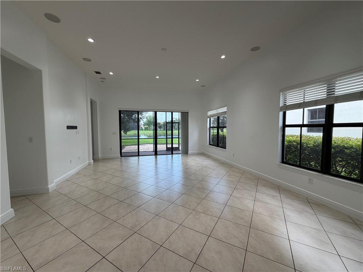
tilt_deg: -3.8
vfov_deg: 85.7
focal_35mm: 14
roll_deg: +0.6
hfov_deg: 102.1
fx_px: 147
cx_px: 182
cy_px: 136
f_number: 2.2
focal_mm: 2.22
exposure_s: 1/120
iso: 100
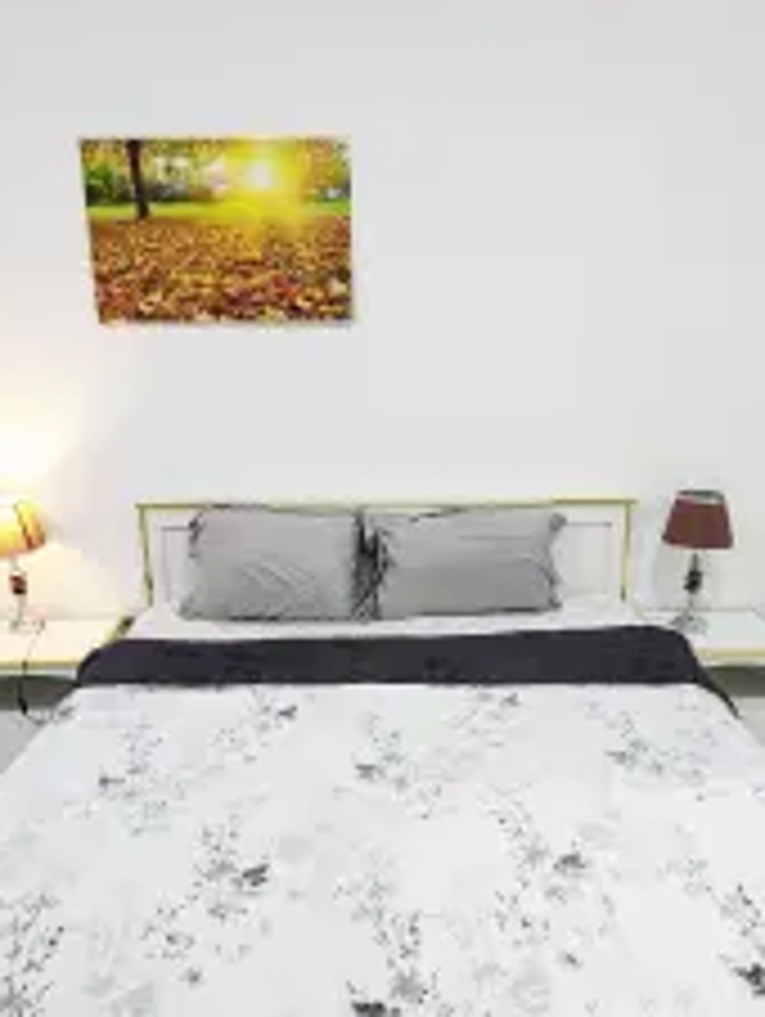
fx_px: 676
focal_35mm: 23
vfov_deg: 73.9
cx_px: 396
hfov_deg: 59.0
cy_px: 513
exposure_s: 1/33.3
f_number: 2.2
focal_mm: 2.2
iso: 320
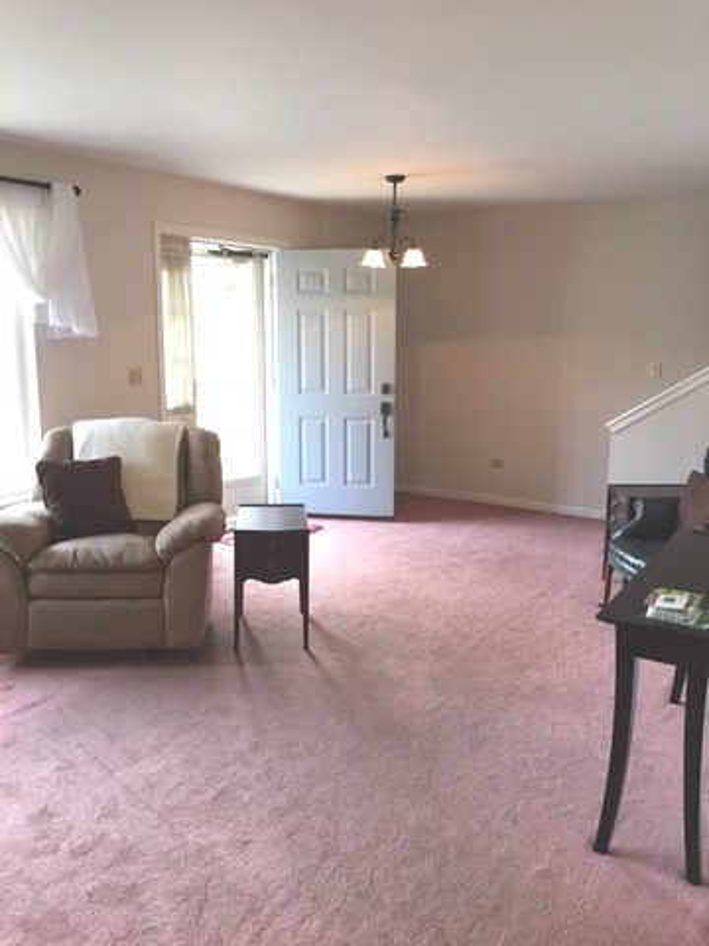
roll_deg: +0.6
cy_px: 473
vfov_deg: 61.7
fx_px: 792
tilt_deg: -9.9
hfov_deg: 48.2
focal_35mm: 29
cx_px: 354
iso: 50
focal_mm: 4.15
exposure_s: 1/33
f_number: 2.2
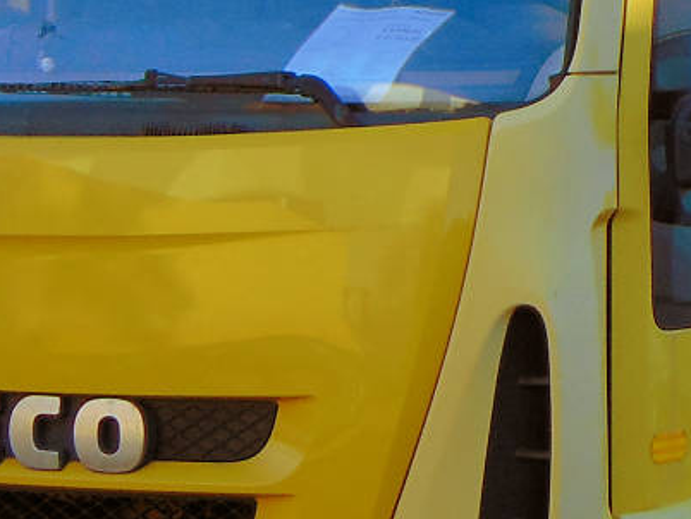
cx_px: 639
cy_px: 150
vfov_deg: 7.5
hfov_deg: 9.9
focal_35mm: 199
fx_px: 3975
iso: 80
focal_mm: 9
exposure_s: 1/125
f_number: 3.5
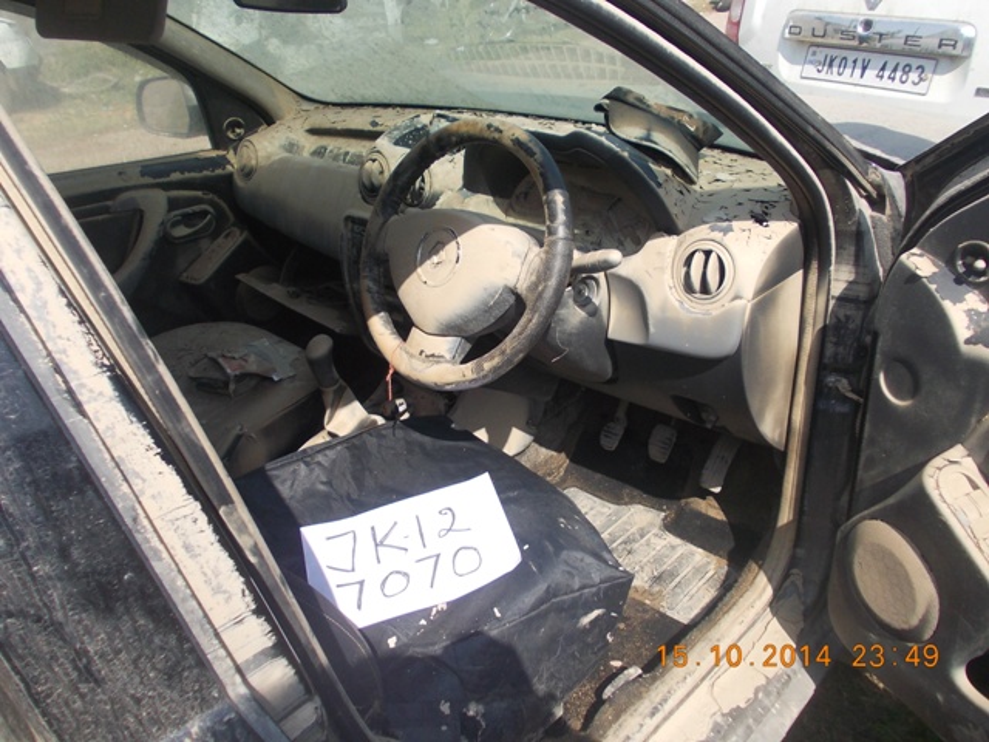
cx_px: 494
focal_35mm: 28
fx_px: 800
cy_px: 371
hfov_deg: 63.4
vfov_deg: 49.7
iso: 80
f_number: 5.4
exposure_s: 1/200
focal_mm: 4
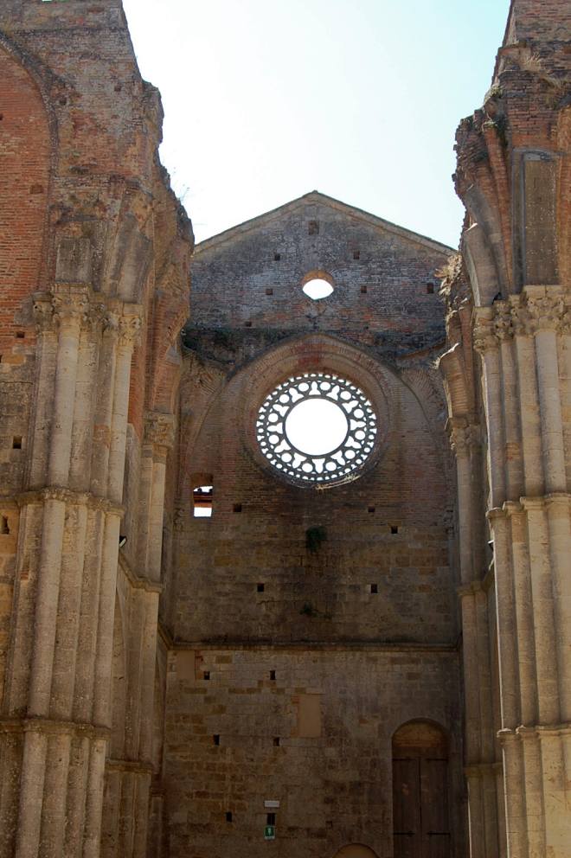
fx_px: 1215
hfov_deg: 26.4
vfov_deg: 38.9
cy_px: 429
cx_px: 286
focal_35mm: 51
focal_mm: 34
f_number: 10
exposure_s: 1/200
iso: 400
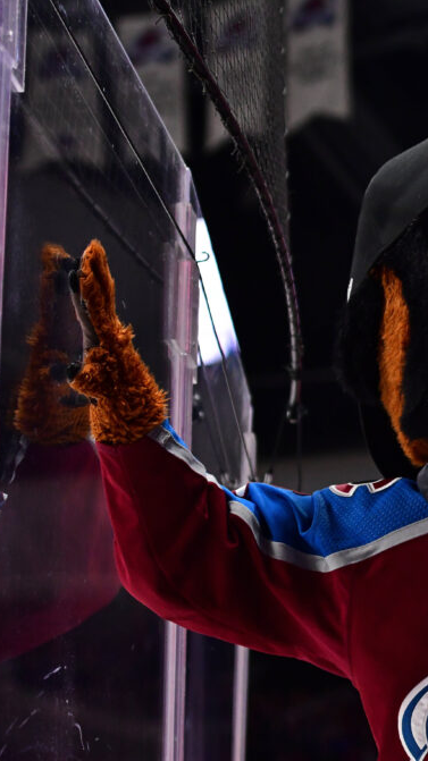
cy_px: 386
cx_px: 556
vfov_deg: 12.8
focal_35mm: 168
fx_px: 3393
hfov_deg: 7.1
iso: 2500
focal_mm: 70
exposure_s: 1/1600
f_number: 3.2
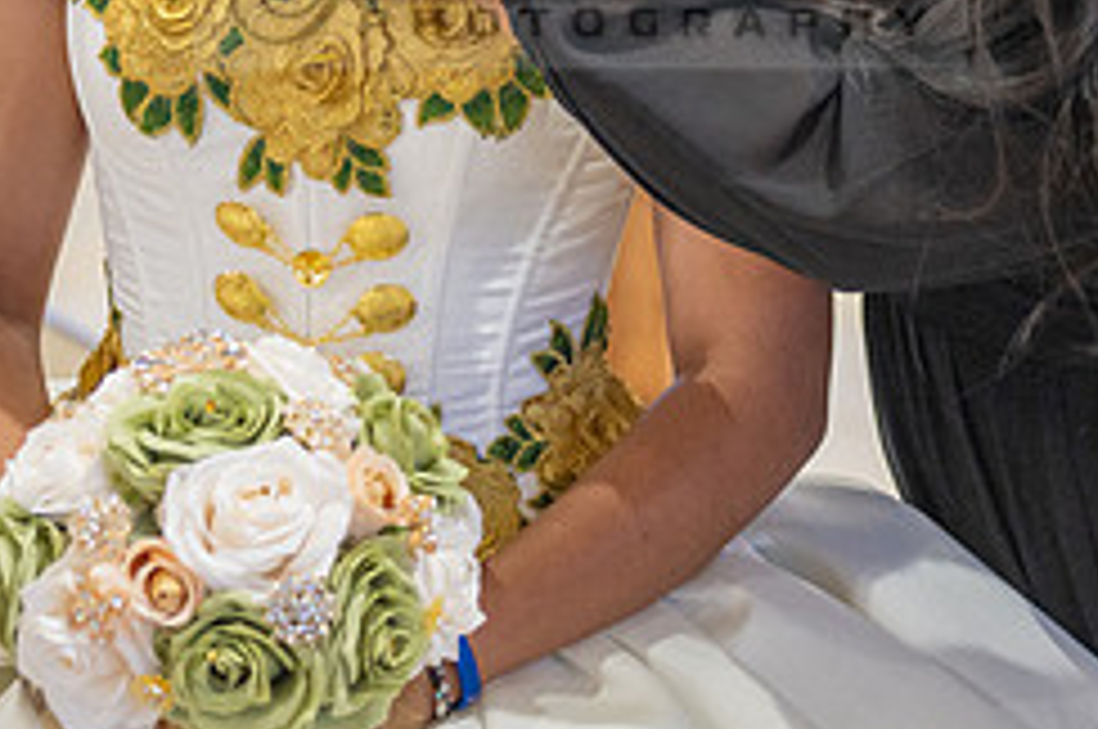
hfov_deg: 15.7
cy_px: -38
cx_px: 585
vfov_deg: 10.3
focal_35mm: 131
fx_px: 3990
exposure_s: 1/125
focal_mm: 55
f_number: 2.8
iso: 1600
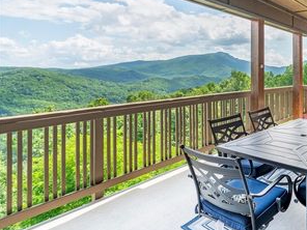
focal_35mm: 26
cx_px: 258
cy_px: 78
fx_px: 231
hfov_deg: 60.2
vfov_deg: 52.1
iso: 100
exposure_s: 1/6400
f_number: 6.3
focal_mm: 16
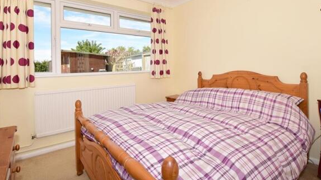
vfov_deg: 60.1
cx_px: 161
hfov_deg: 92.7
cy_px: 67
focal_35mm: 18
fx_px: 153
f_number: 10
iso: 200
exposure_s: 1/200
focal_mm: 10
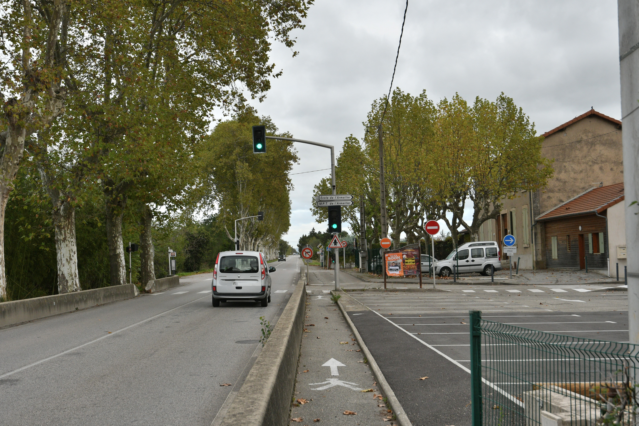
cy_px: 213
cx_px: 320
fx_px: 852
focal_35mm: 48
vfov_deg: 28.1
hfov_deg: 41.1
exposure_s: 1/640
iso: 400
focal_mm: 32
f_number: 6.3
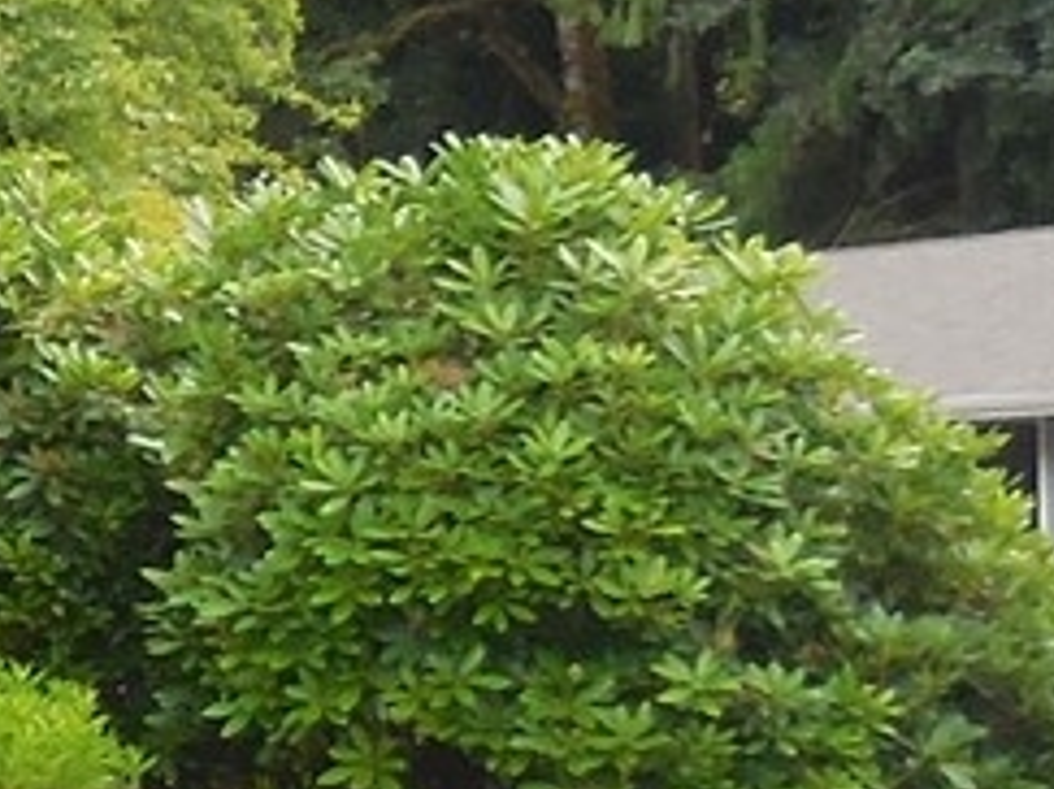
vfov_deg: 6.8
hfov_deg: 8.6
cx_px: -1136
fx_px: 6604
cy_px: 264
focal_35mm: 217
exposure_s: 1/30
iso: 160
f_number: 3.7
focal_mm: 5.9
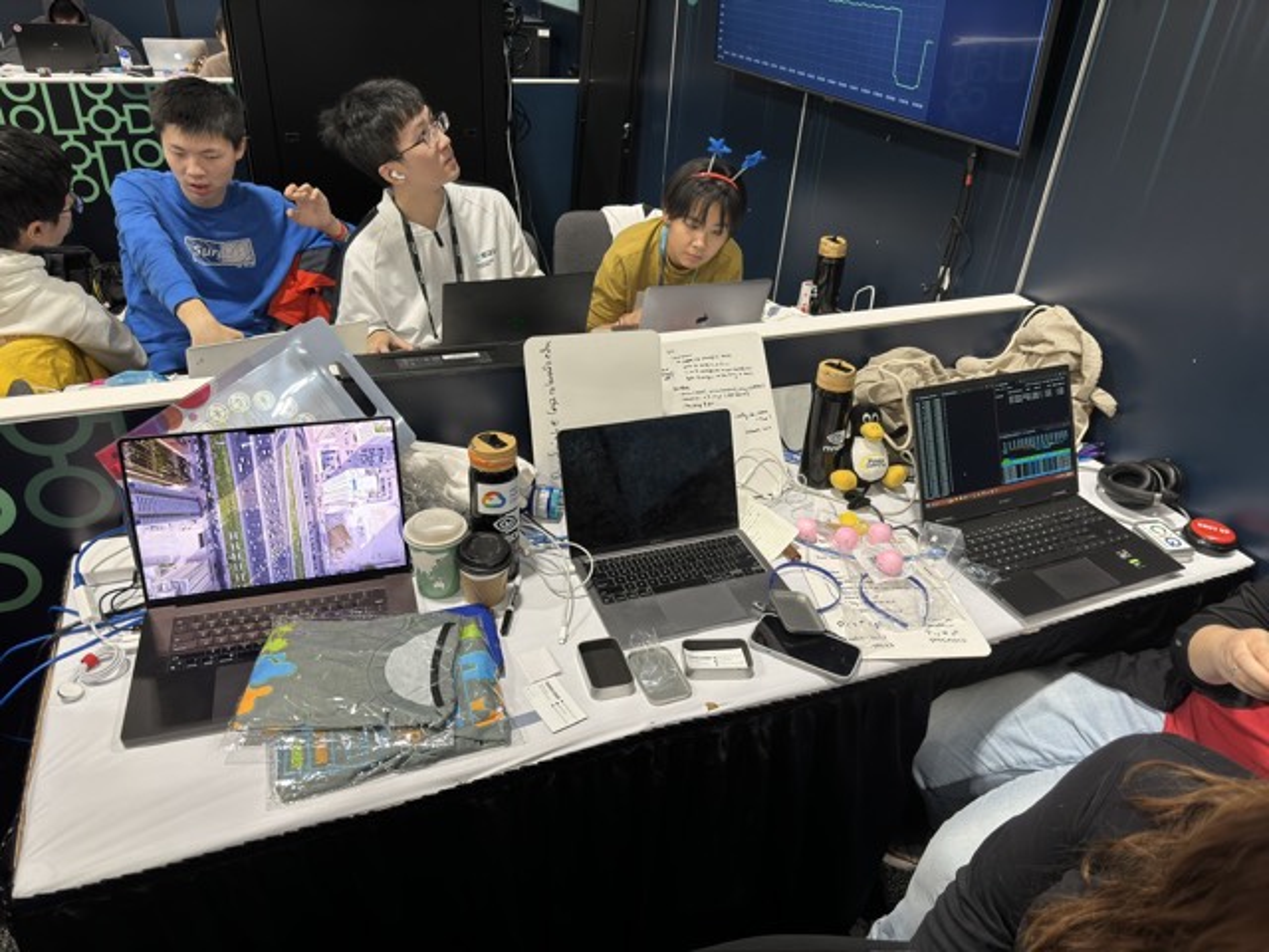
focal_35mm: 24
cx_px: 634
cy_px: 476
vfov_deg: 56.8
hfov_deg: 71.6
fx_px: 880
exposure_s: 1/60
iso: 160
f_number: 1.78
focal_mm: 6.86
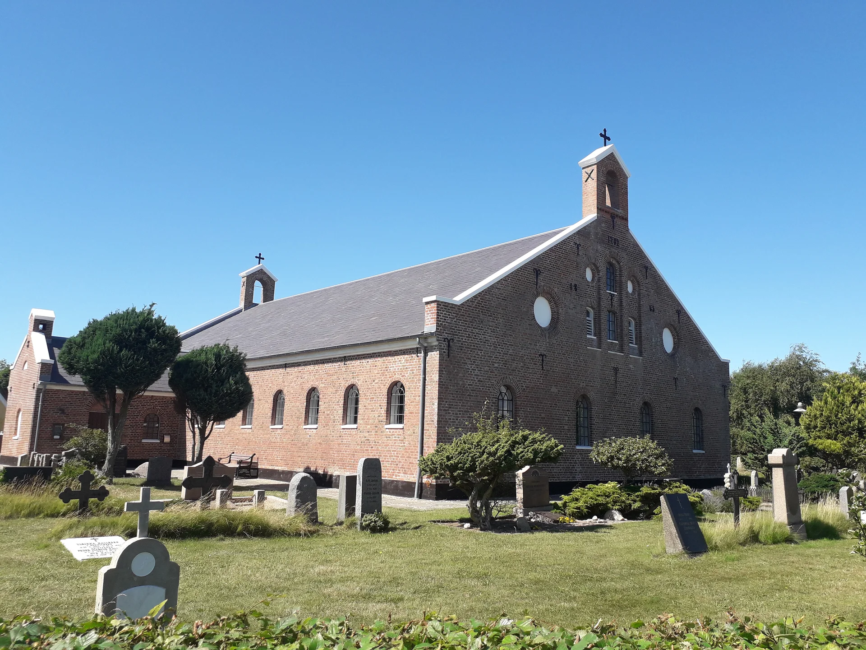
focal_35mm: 27
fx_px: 675
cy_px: 325
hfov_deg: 65.3
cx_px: 433
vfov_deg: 51.4
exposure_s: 1/1096
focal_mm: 3.6
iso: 40
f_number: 1.9
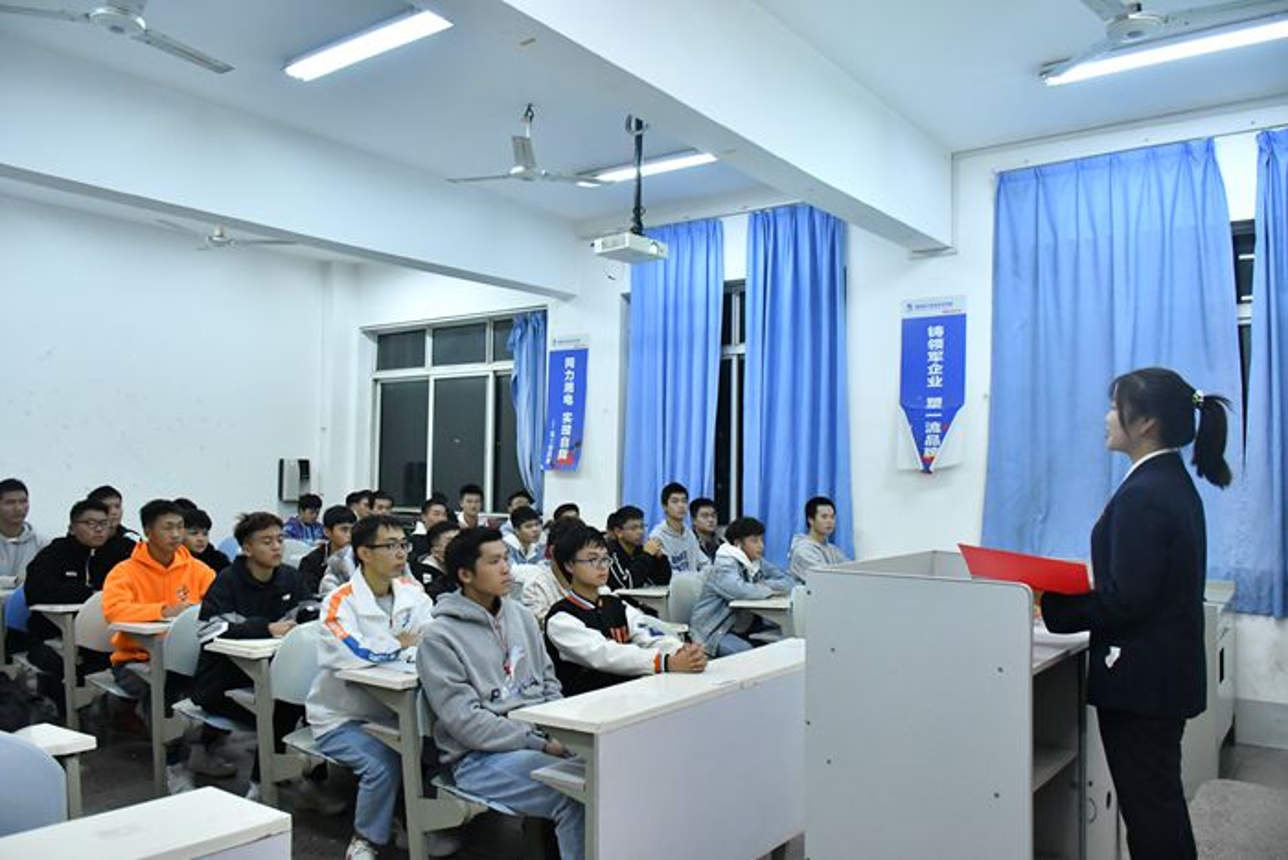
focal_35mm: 27
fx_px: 966
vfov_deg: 47.9
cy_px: 430
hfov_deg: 67.4
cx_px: 644
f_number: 5
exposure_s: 1/160
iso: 5000
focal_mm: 18
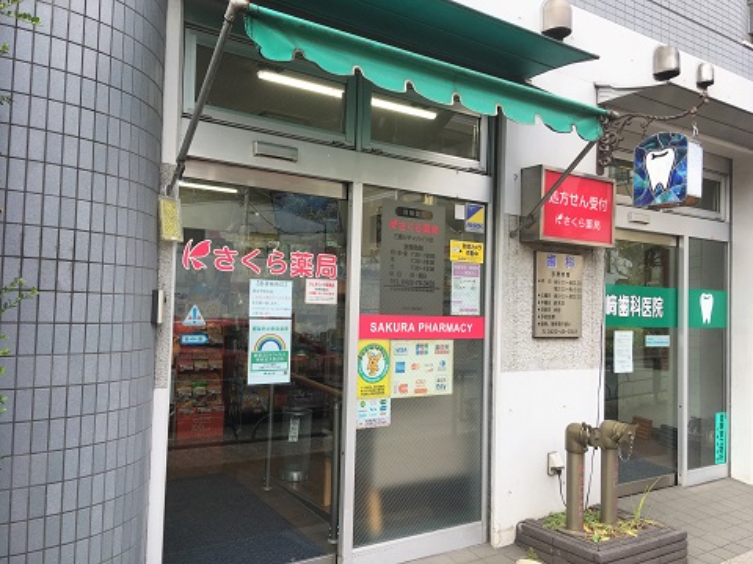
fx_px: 631
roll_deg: -2.4
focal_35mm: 29
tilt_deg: +3.4
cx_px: 376
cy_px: 282
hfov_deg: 61.7
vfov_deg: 48.2
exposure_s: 1/203
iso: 25
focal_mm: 4.15
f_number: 2.2
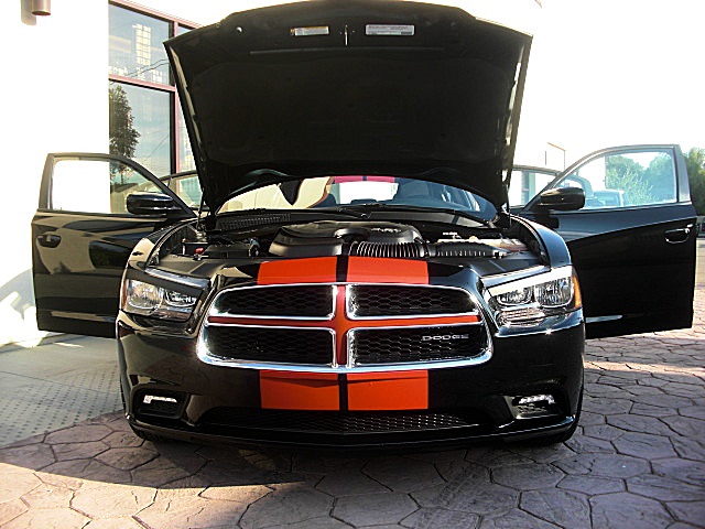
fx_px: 733
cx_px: 352
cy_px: 264
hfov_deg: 51.4
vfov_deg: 39.7
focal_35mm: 36
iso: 50
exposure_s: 1/200
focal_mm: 6.3
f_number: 2.8
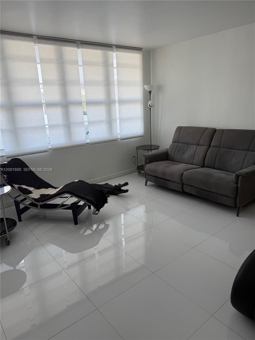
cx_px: 128
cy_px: 170
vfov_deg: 71.6
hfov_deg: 56.8
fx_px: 236
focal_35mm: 24
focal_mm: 6.76
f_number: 1.78
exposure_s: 1/121
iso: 80
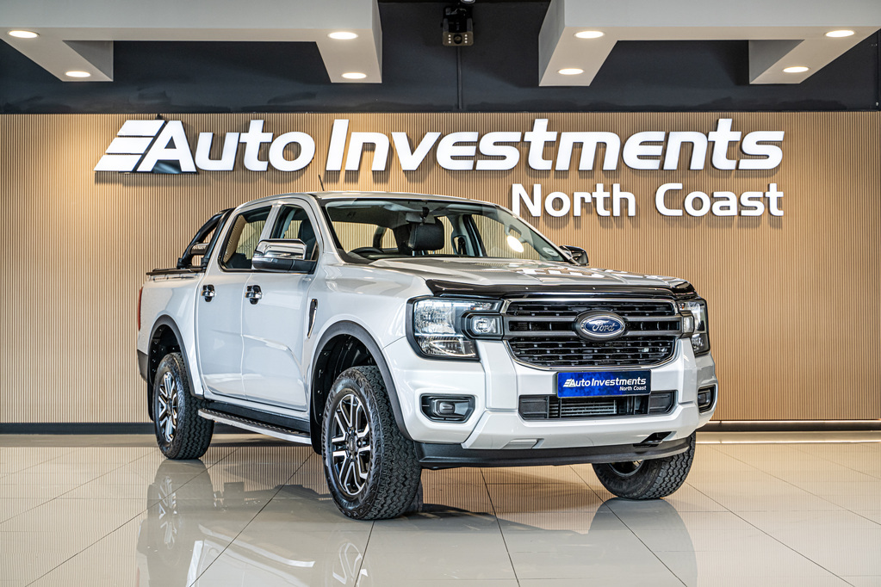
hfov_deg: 37.5
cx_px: 440
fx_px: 1297
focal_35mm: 53
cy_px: 294
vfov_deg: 25.5
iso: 640
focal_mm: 53
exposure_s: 1/125
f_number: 4
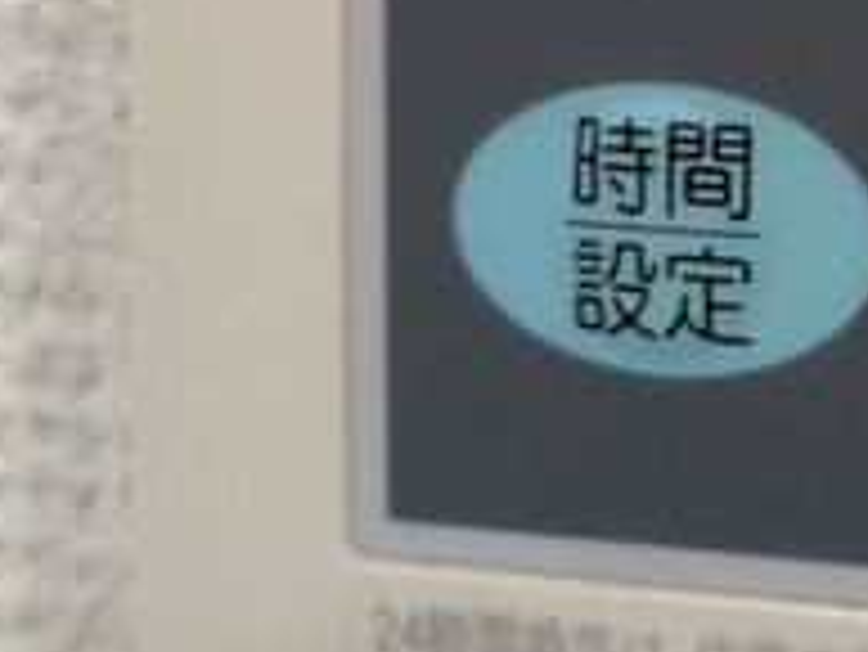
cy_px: -499
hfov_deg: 7.6
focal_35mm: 254
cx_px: 1480
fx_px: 6373
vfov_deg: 5.8
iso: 416
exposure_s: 1/120
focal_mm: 5.43
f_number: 1.89
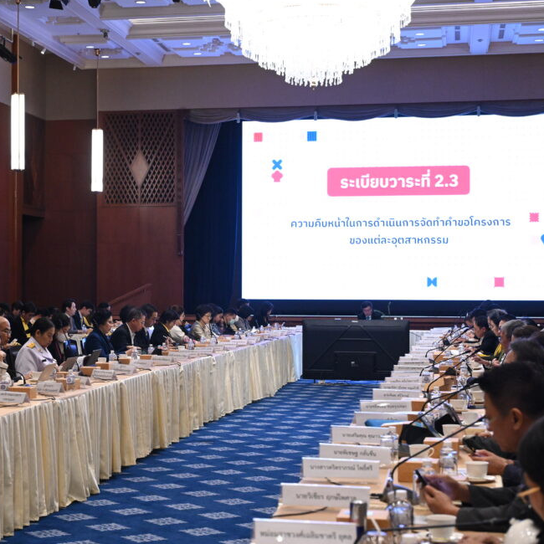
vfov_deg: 24.3
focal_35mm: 71
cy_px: 274
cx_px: 126
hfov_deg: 24.0
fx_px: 1262
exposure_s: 1/200
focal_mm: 53
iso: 4000
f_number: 4.5
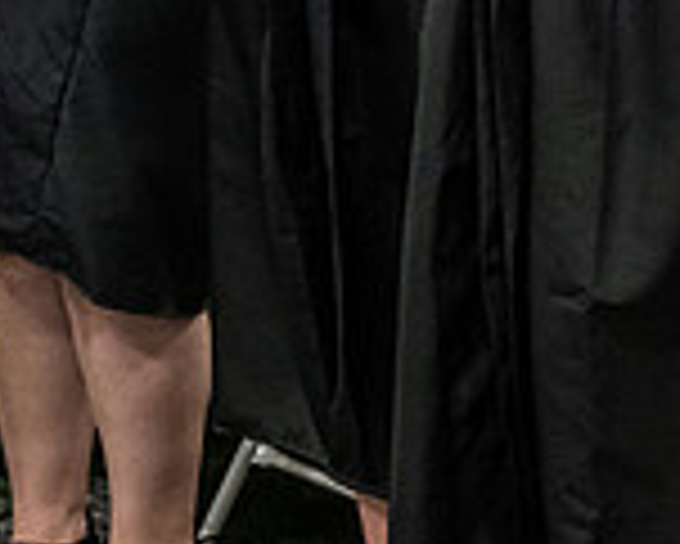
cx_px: 261
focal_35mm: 338
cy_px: -566
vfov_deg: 4.5
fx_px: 6807
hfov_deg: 5.7
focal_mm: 68
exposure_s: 1/200
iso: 4000
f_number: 3.5
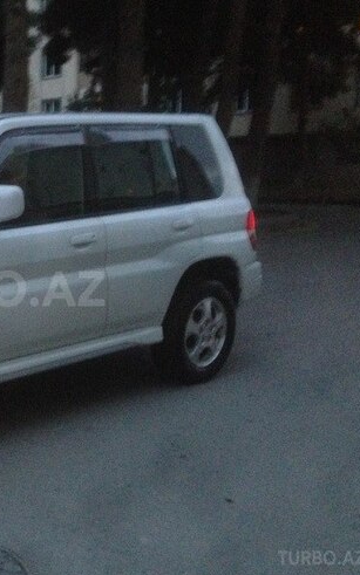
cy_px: 289
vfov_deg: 42.6
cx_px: -15
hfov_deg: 25.8
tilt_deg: -8.0
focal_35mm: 47
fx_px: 738
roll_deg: +0.2
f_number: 2.4
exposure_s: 1/15
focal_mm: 4.12
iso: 640
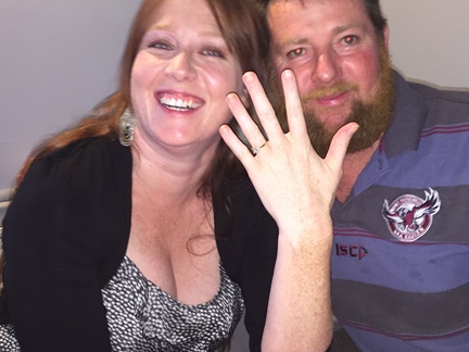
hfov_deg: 43.8
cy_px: 160
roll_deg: +0.7
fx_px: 583
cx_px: 257
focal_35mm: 43
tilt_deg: -15.8
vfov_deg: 33.6
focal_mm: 4.15
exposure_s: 1/20
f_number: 2.2
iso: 100
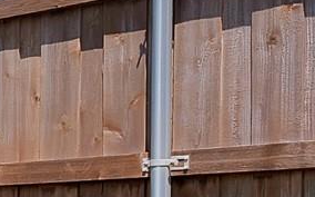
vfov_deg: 11.2
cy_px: 229
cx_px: -617
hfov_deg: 11.4
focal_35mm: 115
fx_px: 986
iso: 640
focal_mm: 16
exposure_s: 1/125
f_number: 9
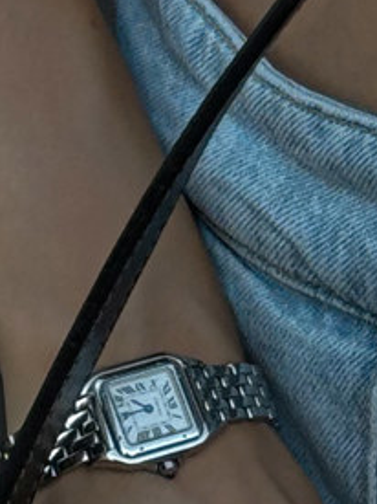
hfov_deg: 4.2
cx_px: 538
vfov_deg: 5.7
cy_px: 520
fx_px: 5072
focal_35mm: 349
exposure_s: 1/750
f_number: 1.8
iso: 64
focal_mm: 6.76
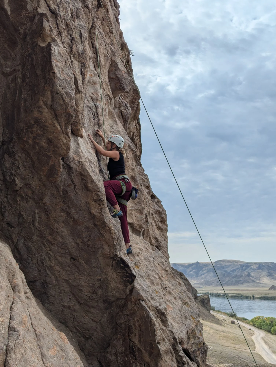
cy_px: 184
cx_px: 138
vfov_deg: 39.6
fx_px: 509
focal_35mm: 48
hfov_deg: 30.3
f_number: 1.85
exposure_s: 1/5000
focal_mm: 6.81
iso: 47
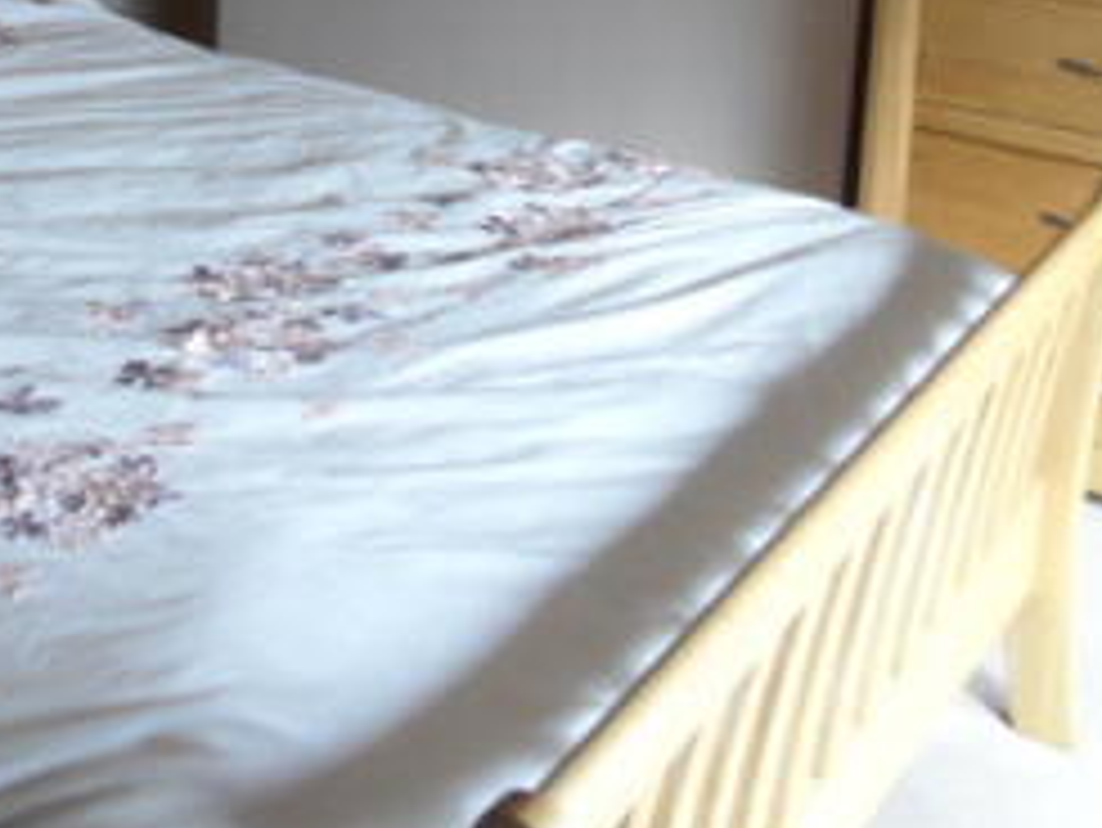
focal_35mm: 57
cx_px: 101
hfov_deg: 32.1
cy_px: -110
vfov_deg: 23.8
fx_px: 1815
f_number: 3.2
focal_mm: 3.9
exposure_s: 1/30
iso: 160
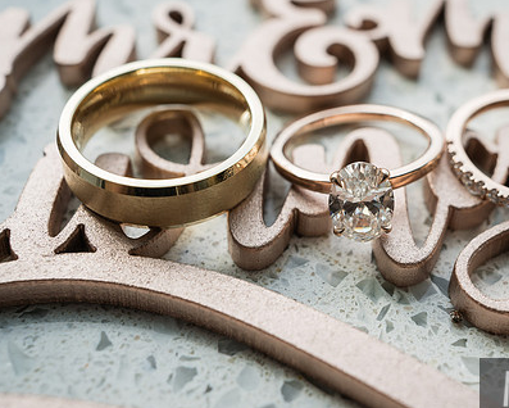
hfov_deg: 38.3
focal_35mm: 48
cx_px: 337
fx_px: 723
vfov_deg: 31.5
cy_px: 191
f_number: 8
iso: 100
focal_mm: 35
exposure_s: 1/125
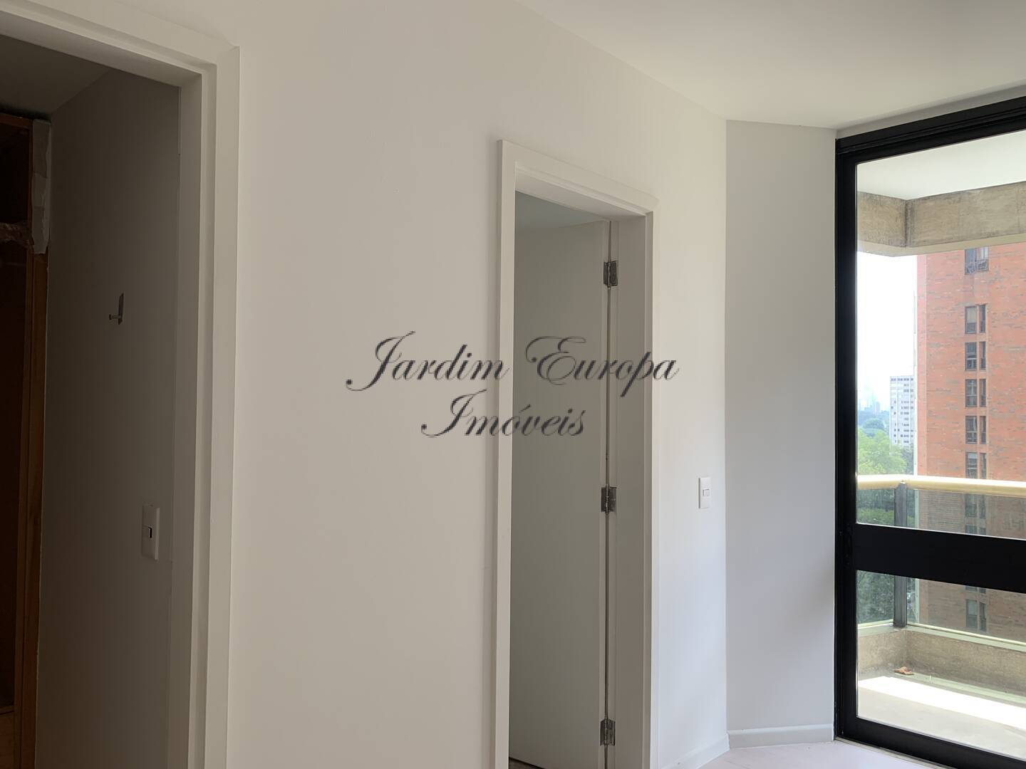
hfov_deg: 67.3
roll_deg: -0.7
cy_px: 384
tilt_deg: +0.2
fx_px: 771
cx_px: 513
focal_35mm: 26
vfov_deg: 53.1
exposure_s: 1/122
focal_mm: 4.25
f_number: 1.8
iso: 32
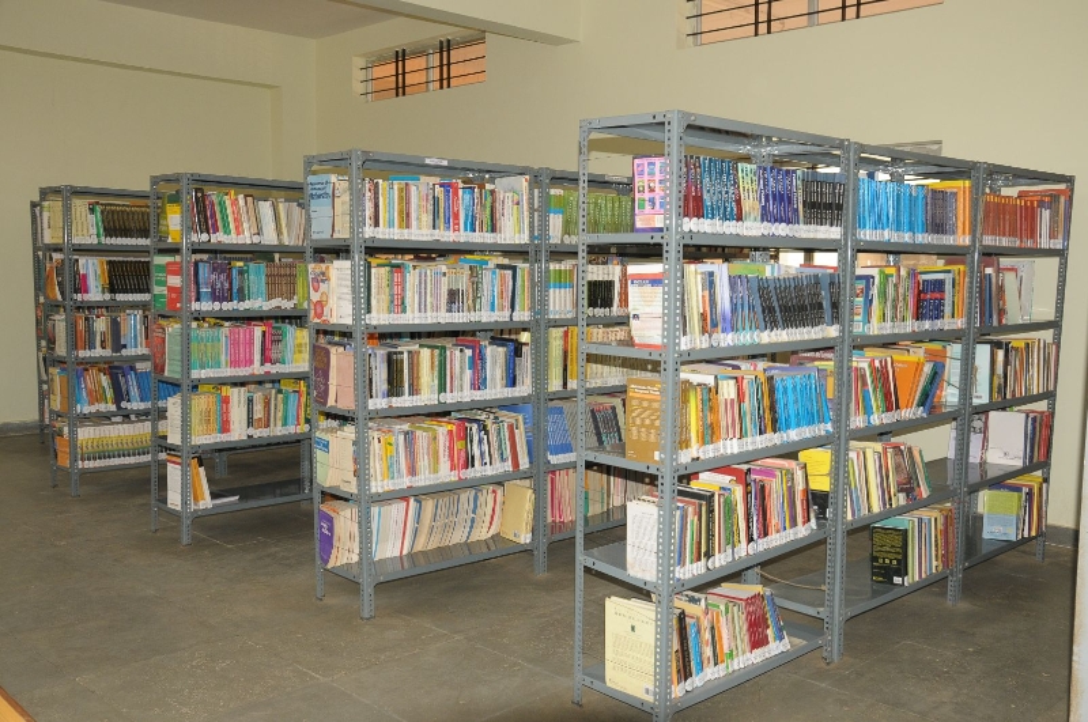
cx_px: 544
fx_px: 1086
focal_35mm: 36
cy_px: 361
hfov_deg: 53.2
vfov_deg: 36.8
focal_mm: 24
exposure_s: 1/125
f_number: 7.1
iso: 640
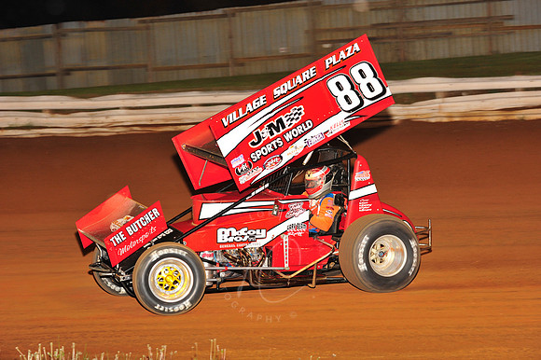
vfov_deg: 14.8
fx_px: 1382
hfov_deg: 22.2
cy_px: 180
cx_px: 270
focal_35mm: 92
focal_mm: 92
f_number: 6.3
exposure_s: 1/320
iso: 1000
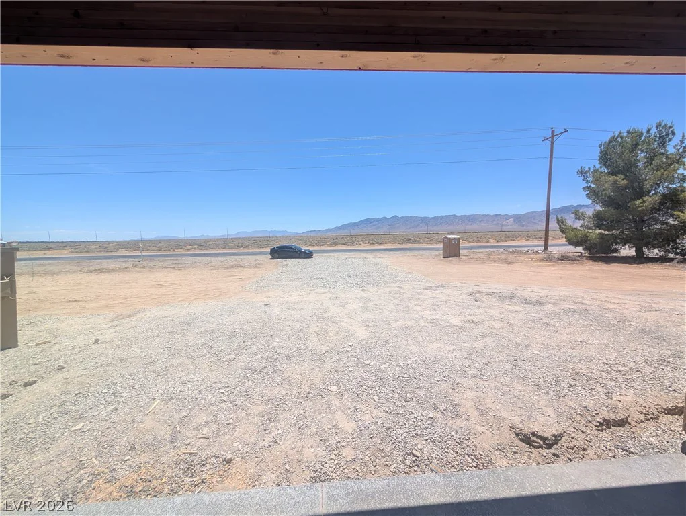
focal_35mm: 12
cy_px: 258
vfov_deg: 94.6
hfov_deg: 110.5
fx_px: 238
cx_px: 343
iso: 69
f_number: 1.7
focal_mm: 2.02
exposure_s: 1/3906
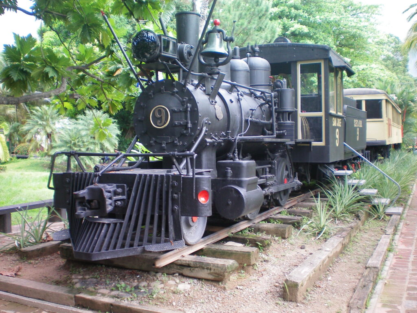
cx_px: 208
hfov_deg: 49.0
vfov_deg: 37.7
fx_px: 458
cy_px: 156
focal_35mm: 38
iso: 64
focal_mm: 6.3
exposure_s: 1/60
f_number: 3.1
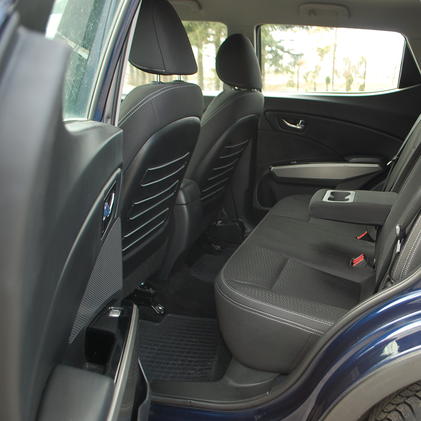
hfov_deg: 45.6
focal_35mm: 35
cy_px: 208
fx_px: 482
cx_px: 316
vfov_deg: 47.2
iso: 220
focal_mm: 18
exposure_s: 1/60
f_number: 3.5
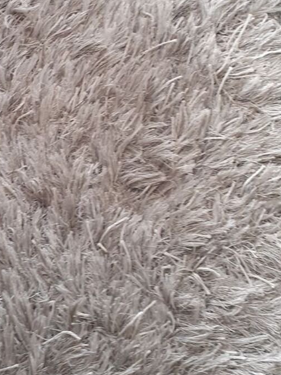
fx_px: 574
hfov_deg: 27.1
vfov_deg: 35.9
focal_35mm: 53
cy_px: 136
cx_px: 66
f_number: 1.9
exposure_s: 1/50
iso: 125
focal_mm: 3.6
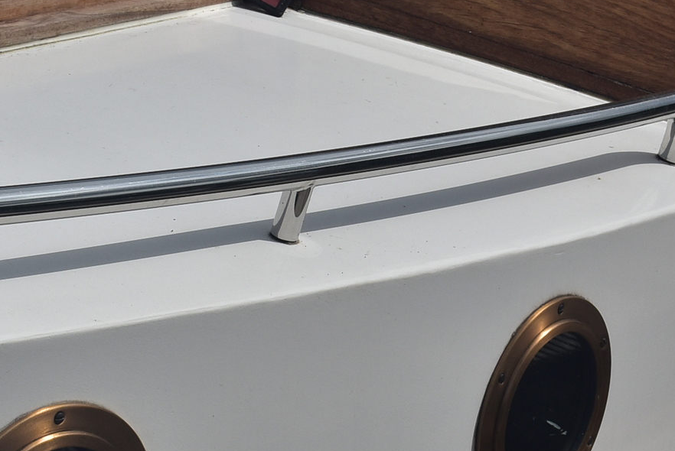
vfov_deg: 10.1
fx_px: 2552
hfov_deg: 15.0
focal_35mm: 136
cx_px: 234
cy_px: 409
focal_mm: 32
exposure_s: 1/640
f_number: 11
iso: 200
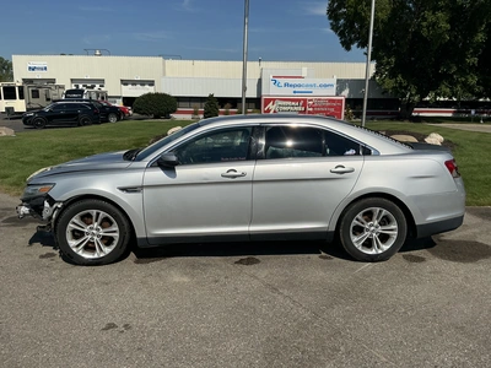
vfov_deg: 49.7
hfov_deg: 63.4
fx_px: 397
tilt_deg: -11.9
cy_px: 184
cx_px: 246
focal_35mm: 28
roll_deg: -2.0
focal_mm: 3
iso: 25
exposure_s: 1/4785
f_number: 1.8
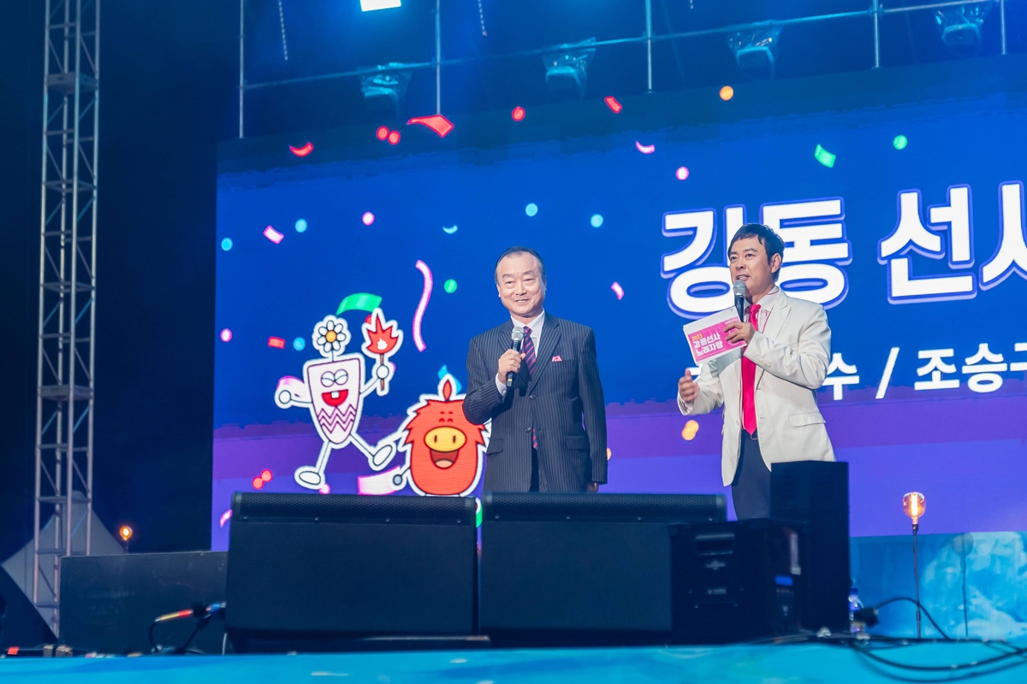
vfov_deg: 16.3
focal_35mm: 84
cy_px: 342
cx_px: 514
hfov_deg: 24.2
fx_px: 2396
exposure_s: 1/160
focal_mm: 56
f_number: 2.8
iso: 800
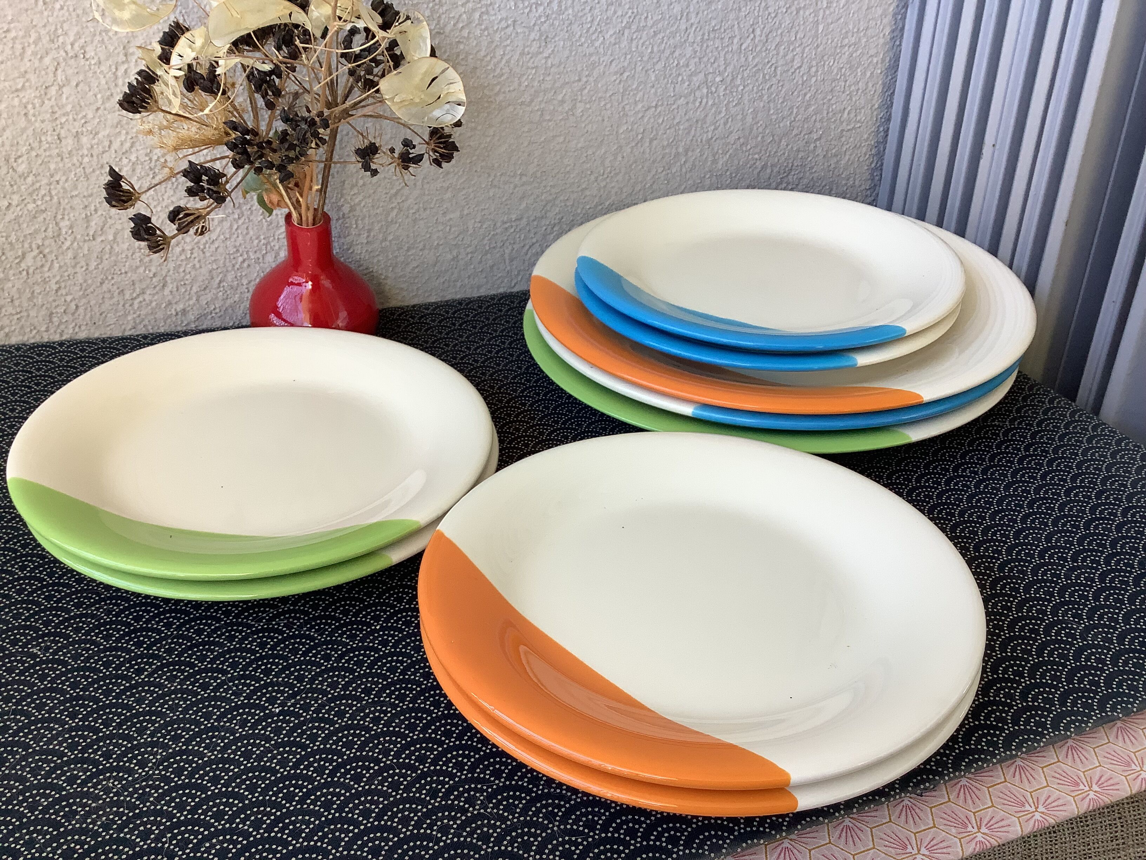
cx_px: 573
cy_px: 430
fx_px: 1026
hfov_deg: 58.4
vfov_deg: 45.4
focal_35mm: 31
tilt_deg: -31.0
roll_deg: -0.9
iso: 64
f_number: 2.4
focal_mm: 3.3
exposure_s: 1/100
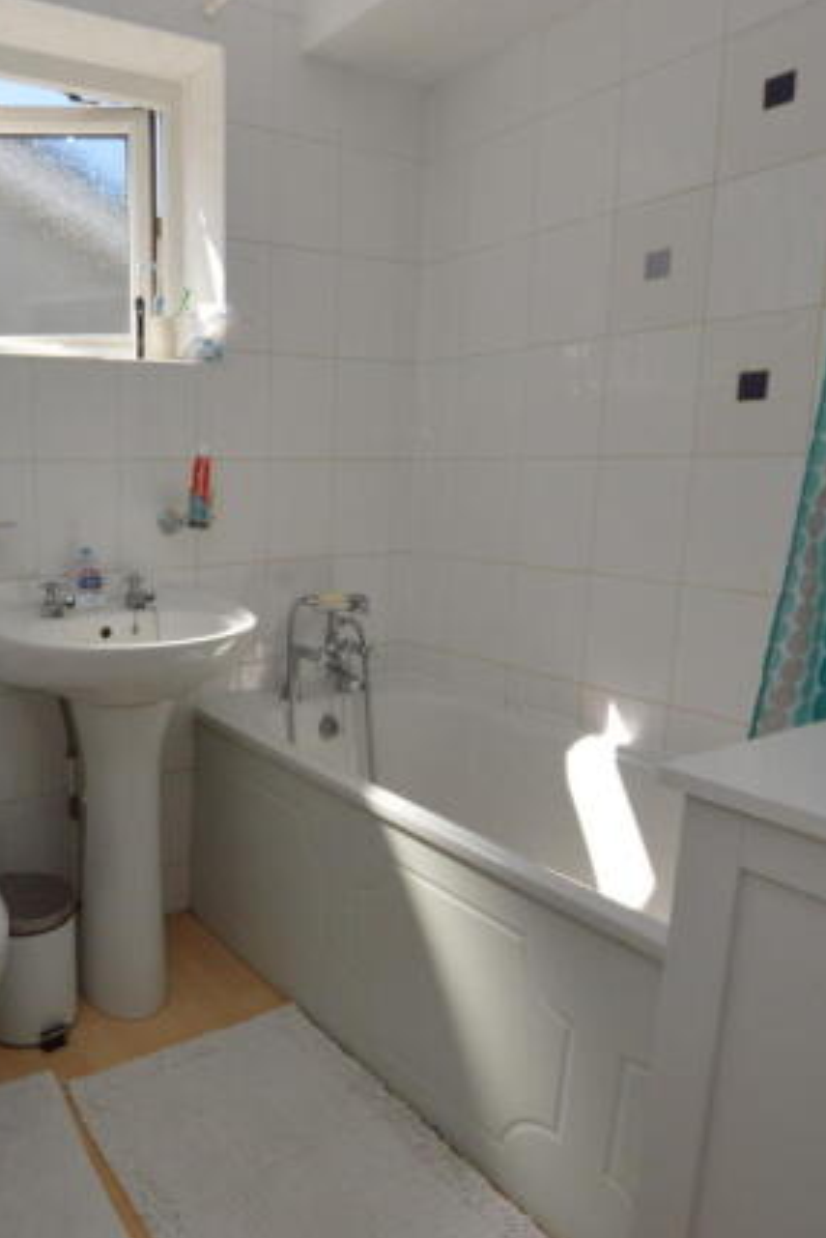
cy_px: 618
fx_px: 791
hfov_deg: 50.8
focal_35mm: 23
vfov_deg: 76.1
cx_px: 133
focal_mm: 10
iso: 800
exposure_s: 1/200
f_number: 13
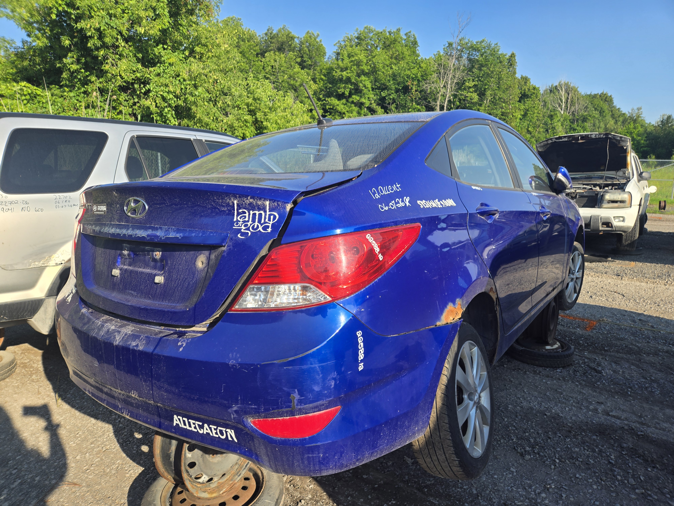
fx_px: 448
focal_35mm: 23
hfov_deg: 73.9
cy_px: 253
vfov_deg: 58.9
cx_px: 337
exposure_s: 1/1148
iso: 25
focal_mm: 5.4
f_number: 1.8
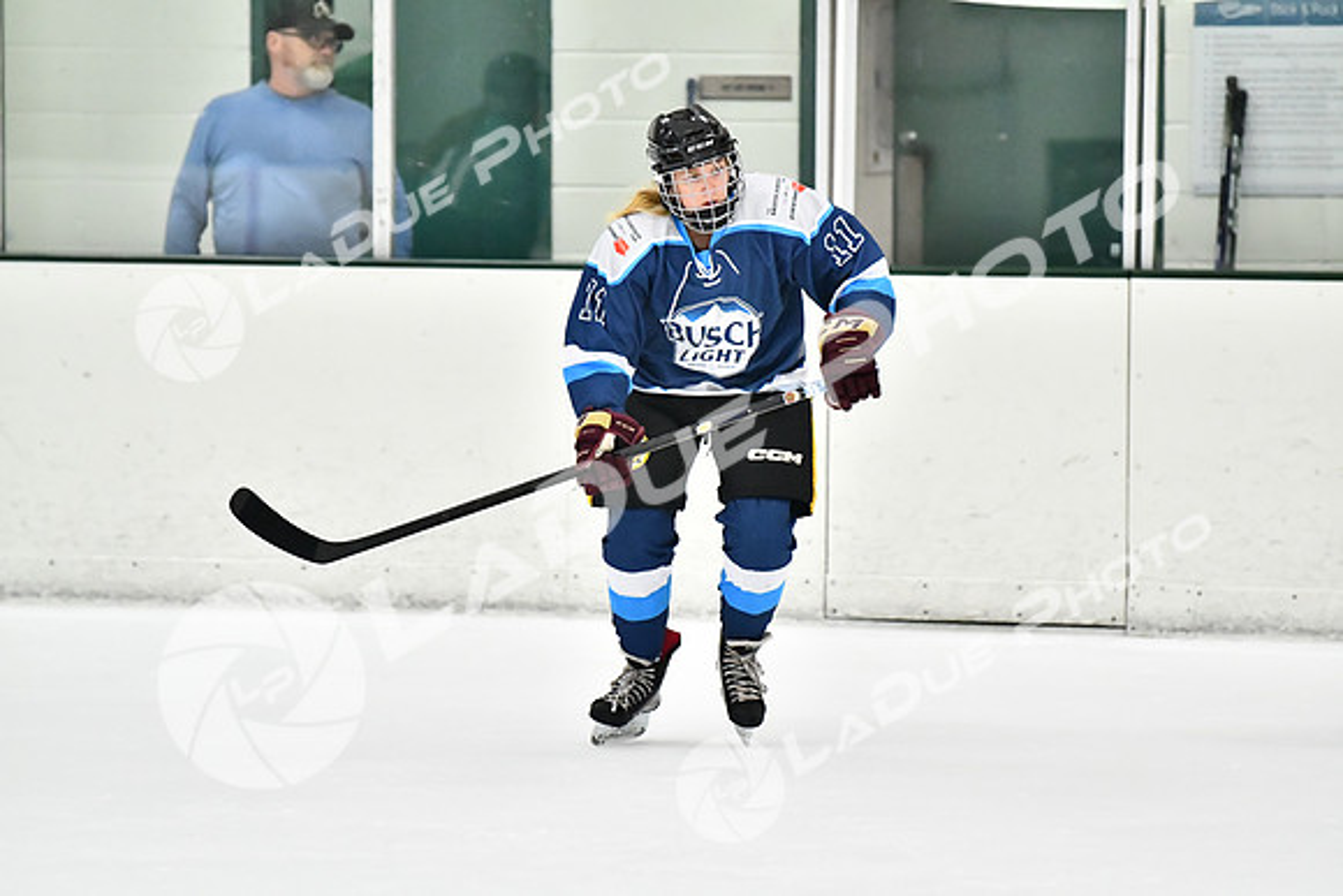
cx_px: 672
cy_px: 448
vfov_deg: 5.2
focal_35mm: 262
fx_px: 9795
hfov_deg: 7.8
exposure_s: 1/1250
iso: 6400
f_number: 2.8
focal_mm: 175
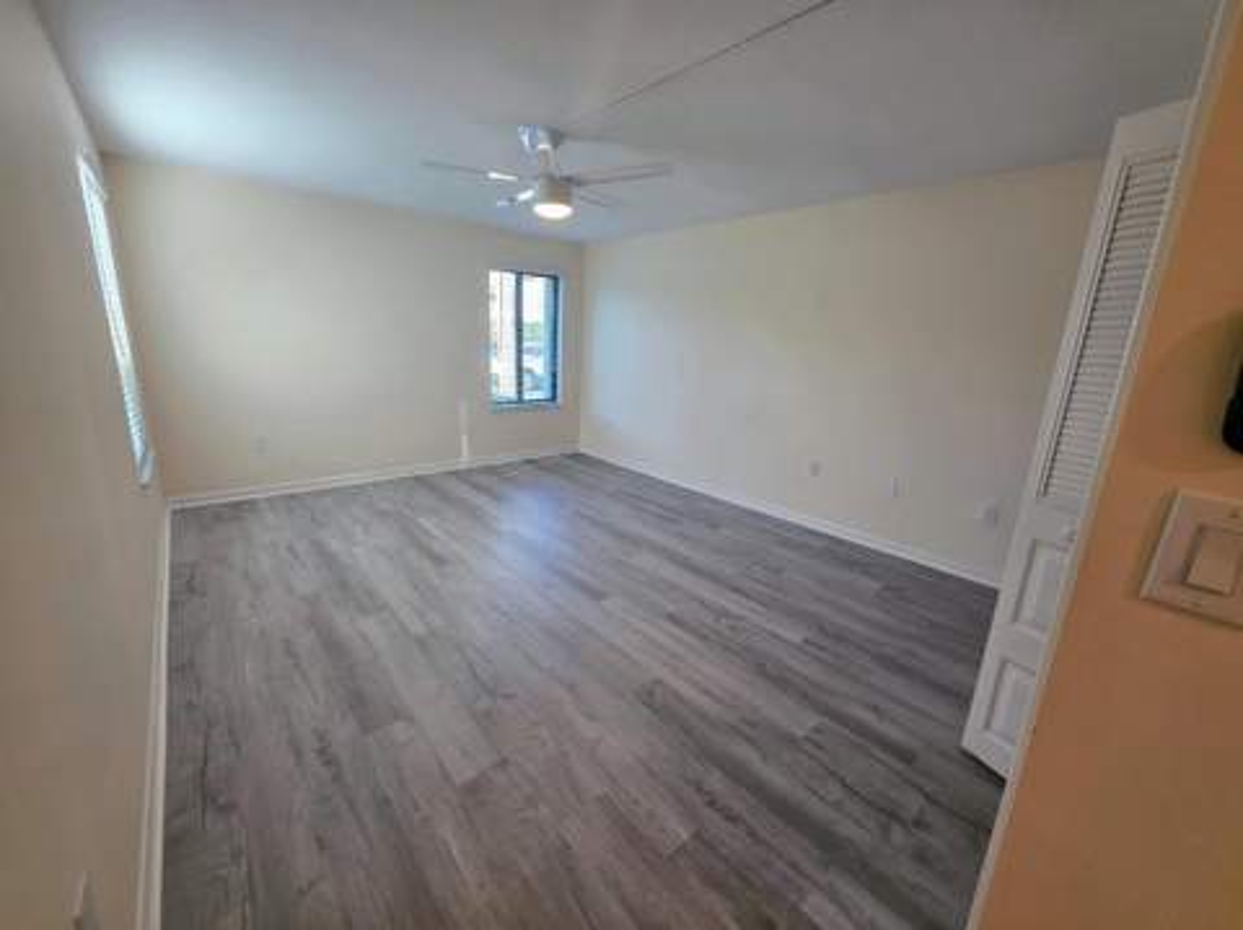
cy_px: 465
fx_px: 466
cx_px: 622
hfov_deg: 106.2
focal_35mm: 13
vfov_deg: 89.8
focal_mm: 2.2
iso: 125
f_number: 1.9
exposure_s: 1/120
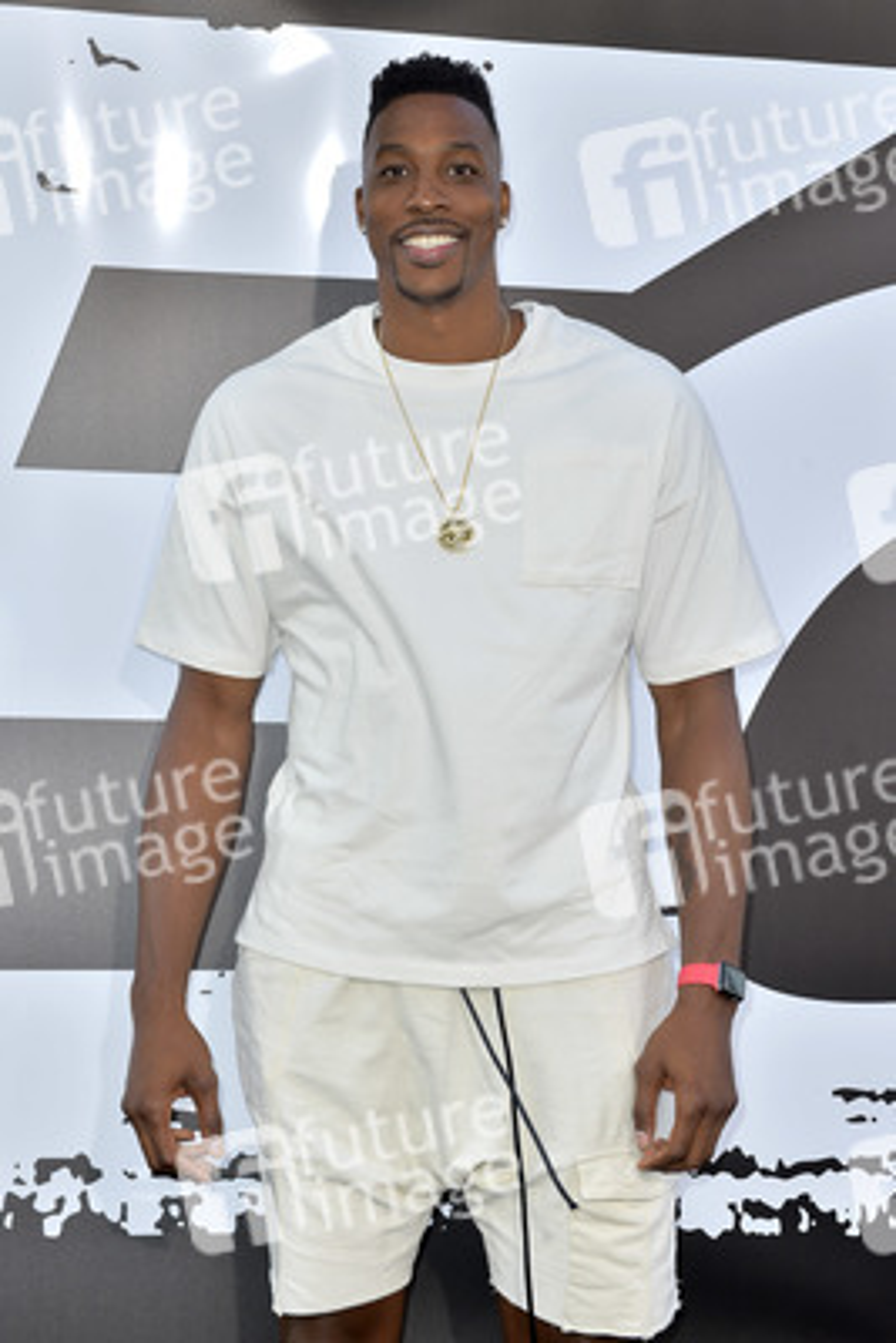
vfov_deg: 32.4
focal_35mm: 62
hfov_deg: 21.9
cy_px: 672
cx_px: 448
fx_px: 2312
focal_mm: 62
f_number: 6.3
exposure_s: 1/250
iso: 250
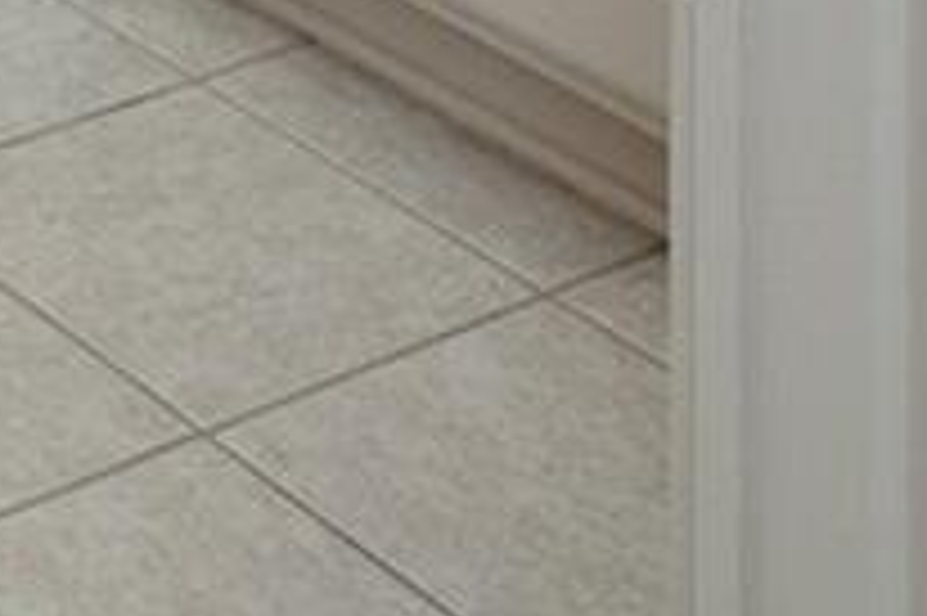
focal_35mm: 132
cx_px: -828
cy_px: -1659
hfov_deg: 13.6
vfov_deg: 7.8
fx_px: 3396
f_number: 8
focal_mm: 17
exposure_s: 1/5
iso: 400
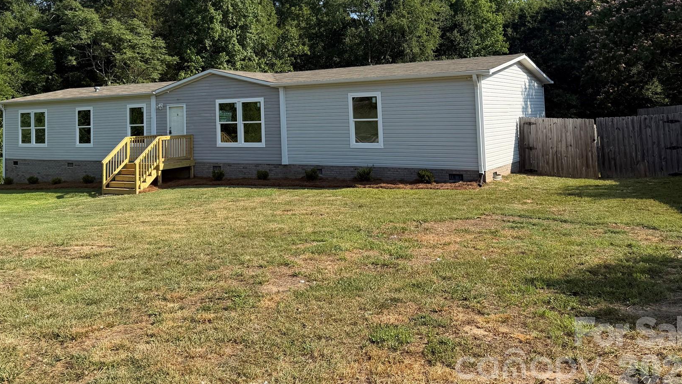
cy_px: 77
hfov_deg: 59.1
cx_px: 278
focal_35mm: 33
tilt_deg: +4.0
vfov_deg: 34.5
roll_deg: +1.3
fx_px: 597
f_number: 1.78
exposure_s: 1/3021
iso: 80
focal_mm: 6.76
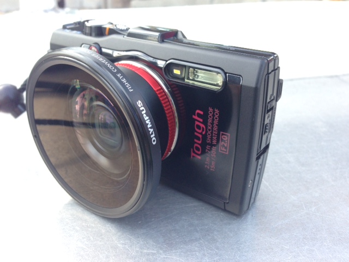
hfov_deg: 55.4
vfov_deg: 42.9
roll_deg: +1.0
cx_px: 174
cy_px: 131
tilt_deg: -24.7
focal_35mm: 33
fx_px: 333
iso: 80
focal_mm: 4.12
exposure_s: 1/120
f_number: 2.4
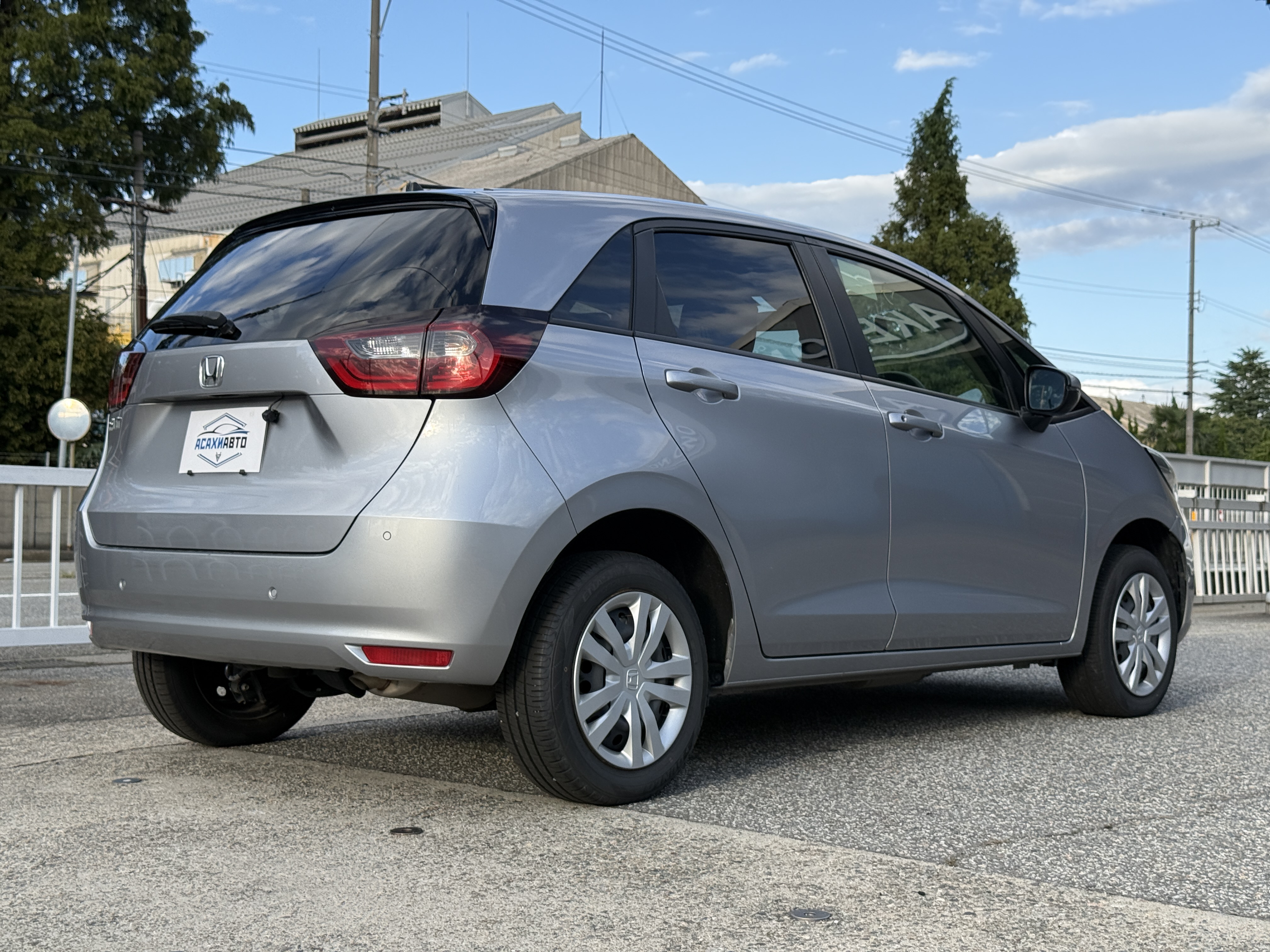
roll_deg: -0.8
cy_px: 476
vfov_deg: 30.3
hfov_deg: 39.7
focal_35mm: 48
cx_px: 635
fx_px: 1761
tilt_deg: +1.4
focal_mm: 6.76
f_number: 1.78
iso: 64
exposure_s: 1/1608
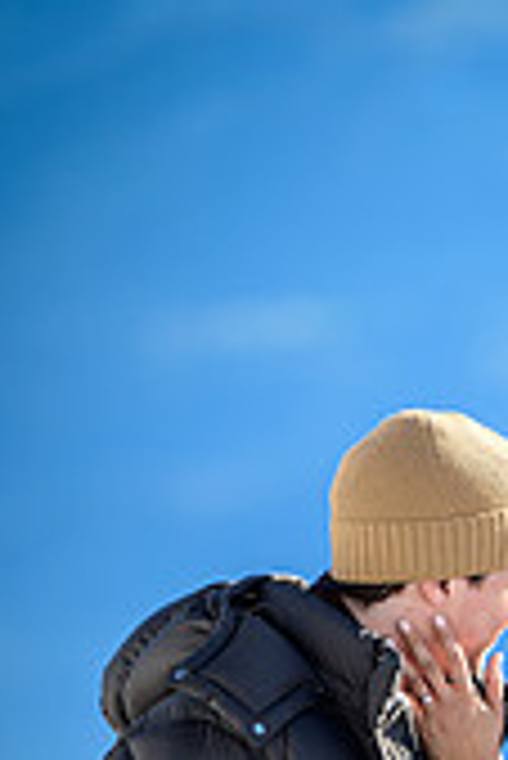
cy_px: 823
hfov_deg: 2.6
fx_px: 11216
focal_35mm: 531
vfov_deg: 3.9
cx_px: 578
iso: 100
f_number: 3.2
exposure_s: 1/1000
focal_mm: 200
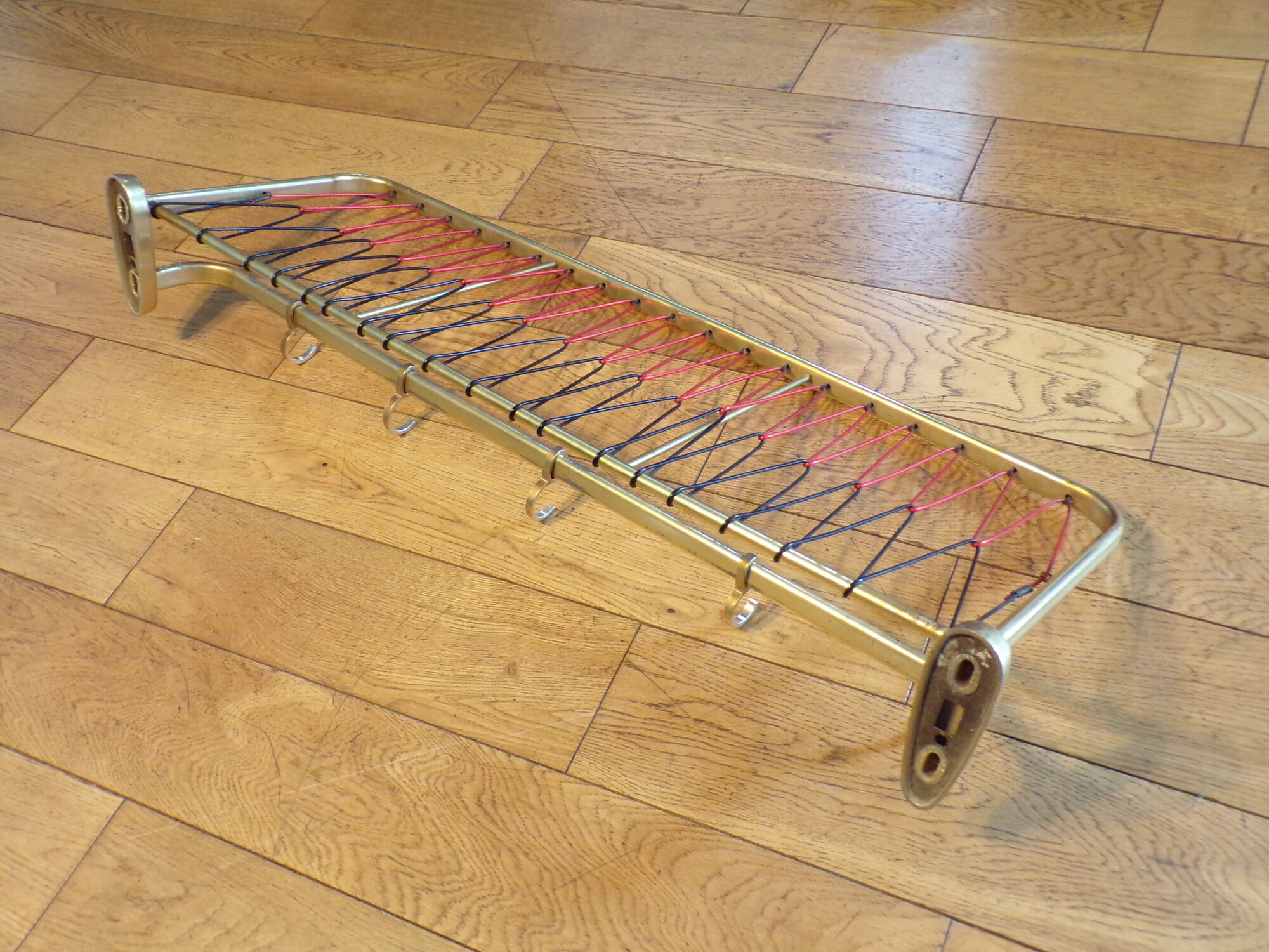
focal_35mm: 32
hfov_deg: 56.8
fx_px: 1173
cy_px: 476
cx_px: 634
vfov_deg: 44.2
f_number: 3.2
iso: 400
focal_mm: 5.8
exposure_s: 1/12
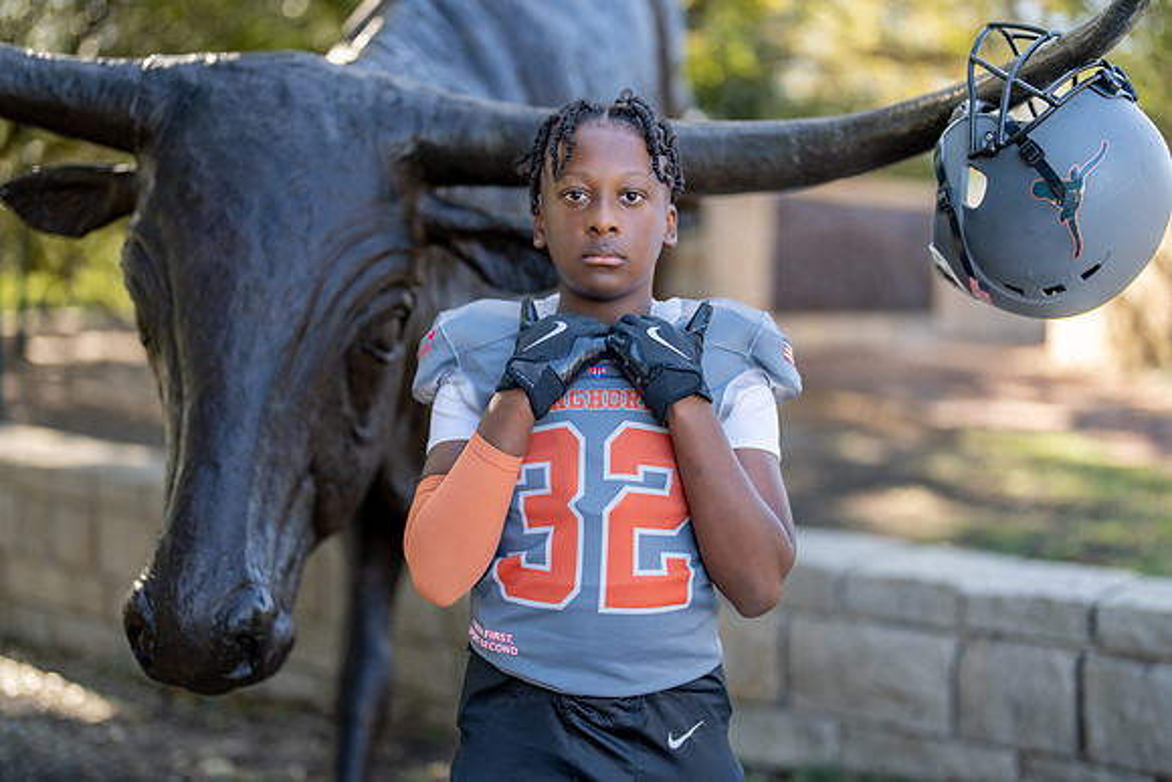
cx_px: 586
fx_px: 1654
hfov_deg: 39.0
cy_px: 391
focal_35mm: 51
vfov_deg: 26.6
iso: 100
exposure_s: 1/800
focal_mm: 50
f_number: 1.2
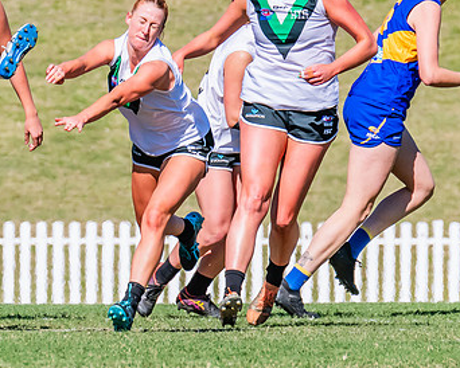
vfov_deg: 1.1
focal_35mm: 1425
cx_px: -154
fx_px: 19411
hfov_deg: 1.4
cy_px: 75
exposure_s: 1/1250
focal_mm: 420
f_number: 11
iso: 640
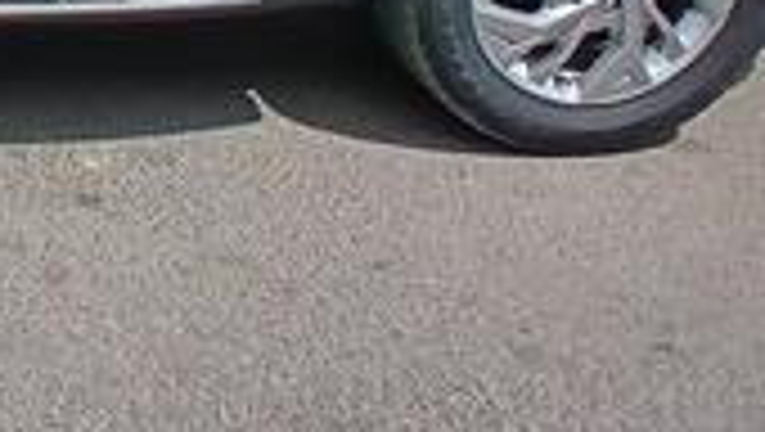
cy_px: -223
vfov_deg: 15.6
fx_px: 1442
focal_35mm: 71
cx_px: -216
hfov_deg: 25.7
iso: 50
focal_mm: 1.4
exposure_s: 1/1873
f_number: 2.2
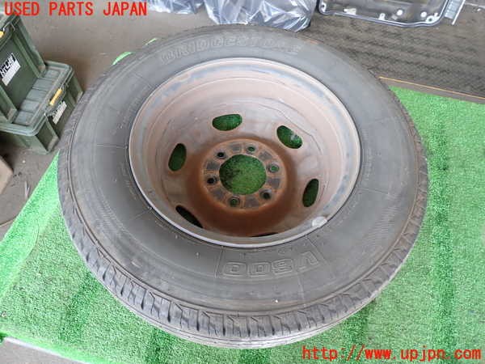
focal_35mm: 25
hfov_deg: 69.4
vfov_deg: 54.9
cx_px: 242
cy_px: 182
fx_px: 350
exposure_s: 1/60
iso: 125
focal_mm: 4.5
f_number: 2
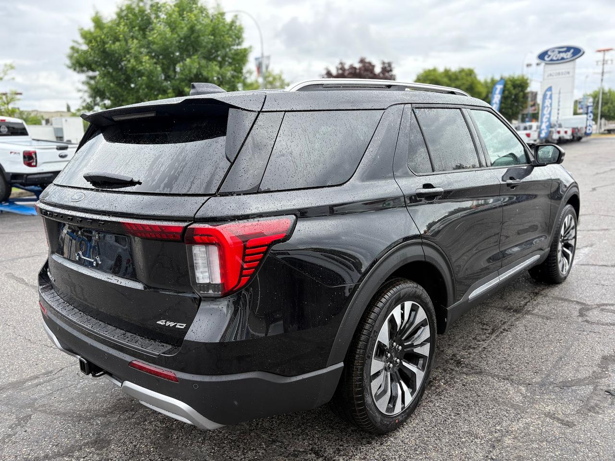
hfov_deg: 67.3
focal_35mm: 26
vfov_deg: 53.1
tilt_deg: -9.8
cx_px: 308
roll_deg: +1.2
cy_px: 230
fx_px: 462
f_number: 1.6
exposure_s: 1/907
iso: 64
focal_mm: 5.96
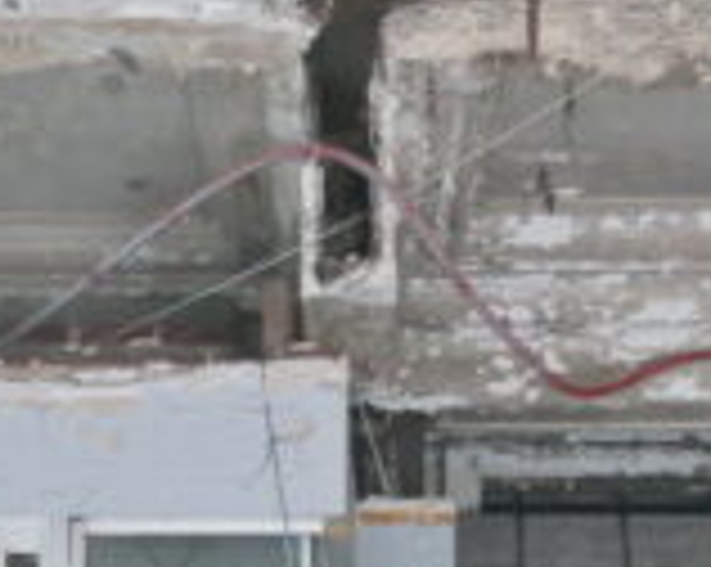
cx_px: 261
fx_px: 2879
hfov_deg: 14.1
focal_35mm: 137
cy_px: 994
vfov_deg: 10.6
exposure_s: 1/40
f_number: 3.5
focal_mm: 20
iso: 1600
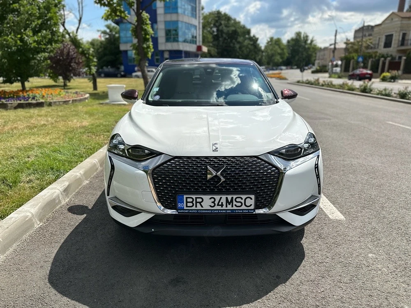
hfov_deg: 71.6
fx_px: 285
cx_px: 206
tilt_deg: -16.4
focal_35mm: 24
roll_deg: +0.5
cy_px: 154
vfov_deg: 56.8
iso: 80
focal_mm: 6.86
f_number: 1.78
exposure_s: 1/6211
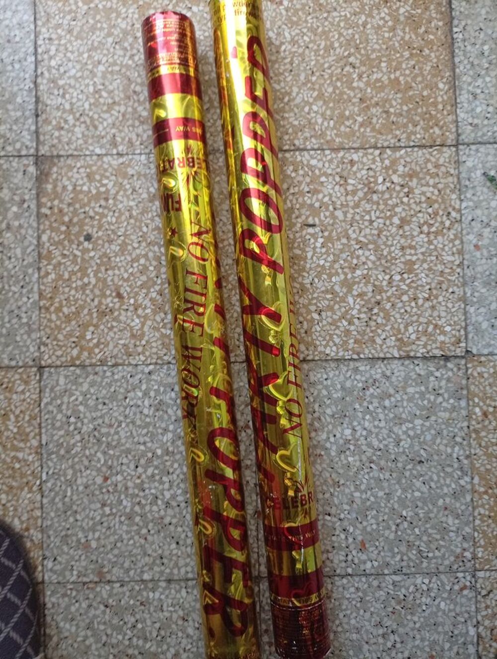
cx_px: 248
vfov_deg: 65.2
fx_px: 516
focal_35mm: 27
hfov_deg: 51.5
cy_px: 330
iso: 108
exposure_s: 1/50
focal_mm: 3.84
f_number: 1.8
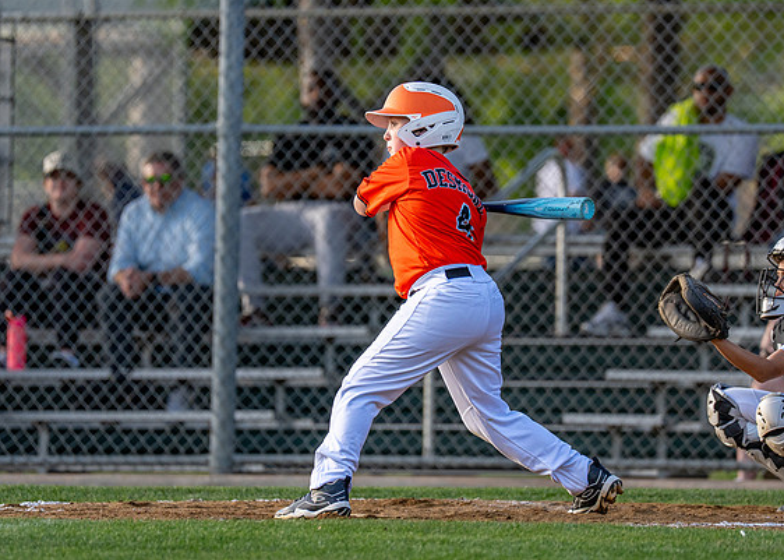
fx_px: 8814
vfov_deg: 3.6
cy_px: 242
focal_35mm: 396
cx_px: 476
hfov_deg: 5.1
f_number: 2.8
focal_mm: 200
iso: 400
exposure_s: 1/2000
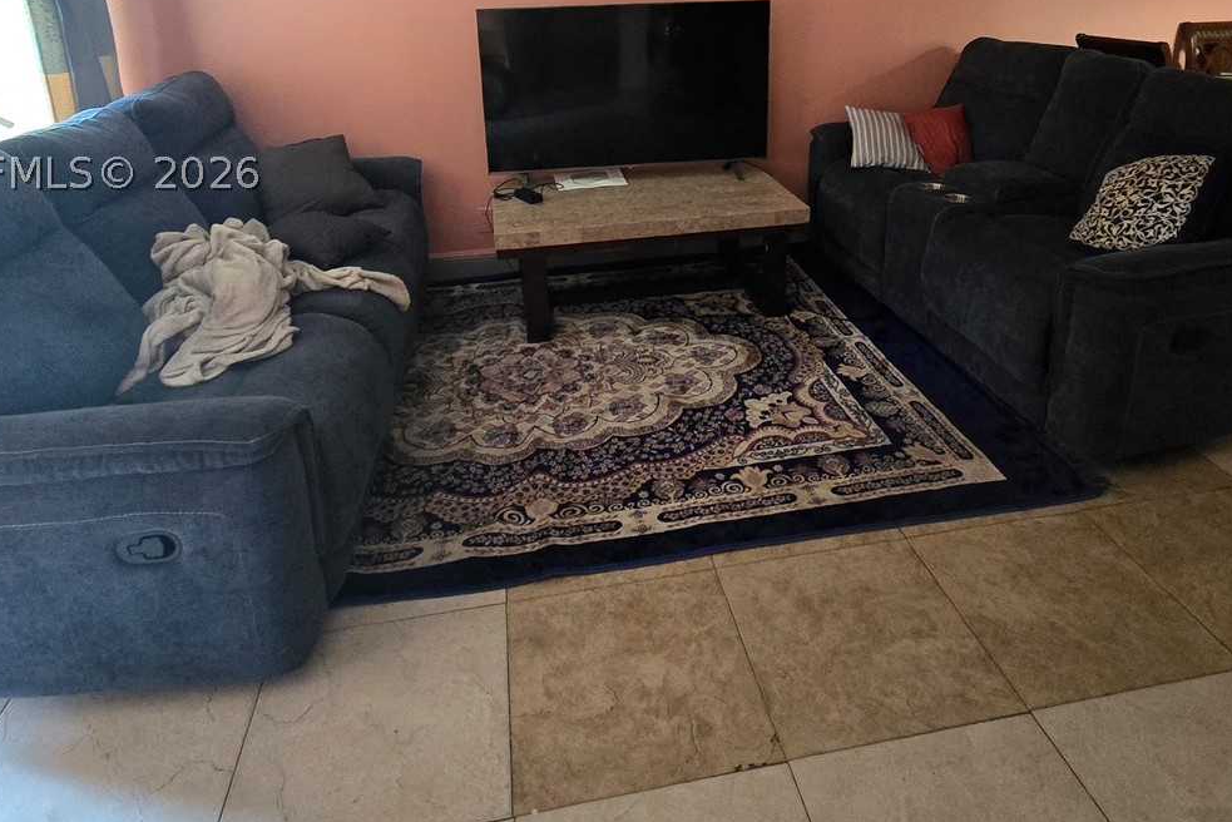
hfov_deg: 78.5
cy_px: 173
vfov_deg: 53.7
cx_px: 644
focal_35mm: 22
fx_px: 753
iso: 1250
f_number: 2.2
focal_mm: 2.2
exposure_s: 1/60
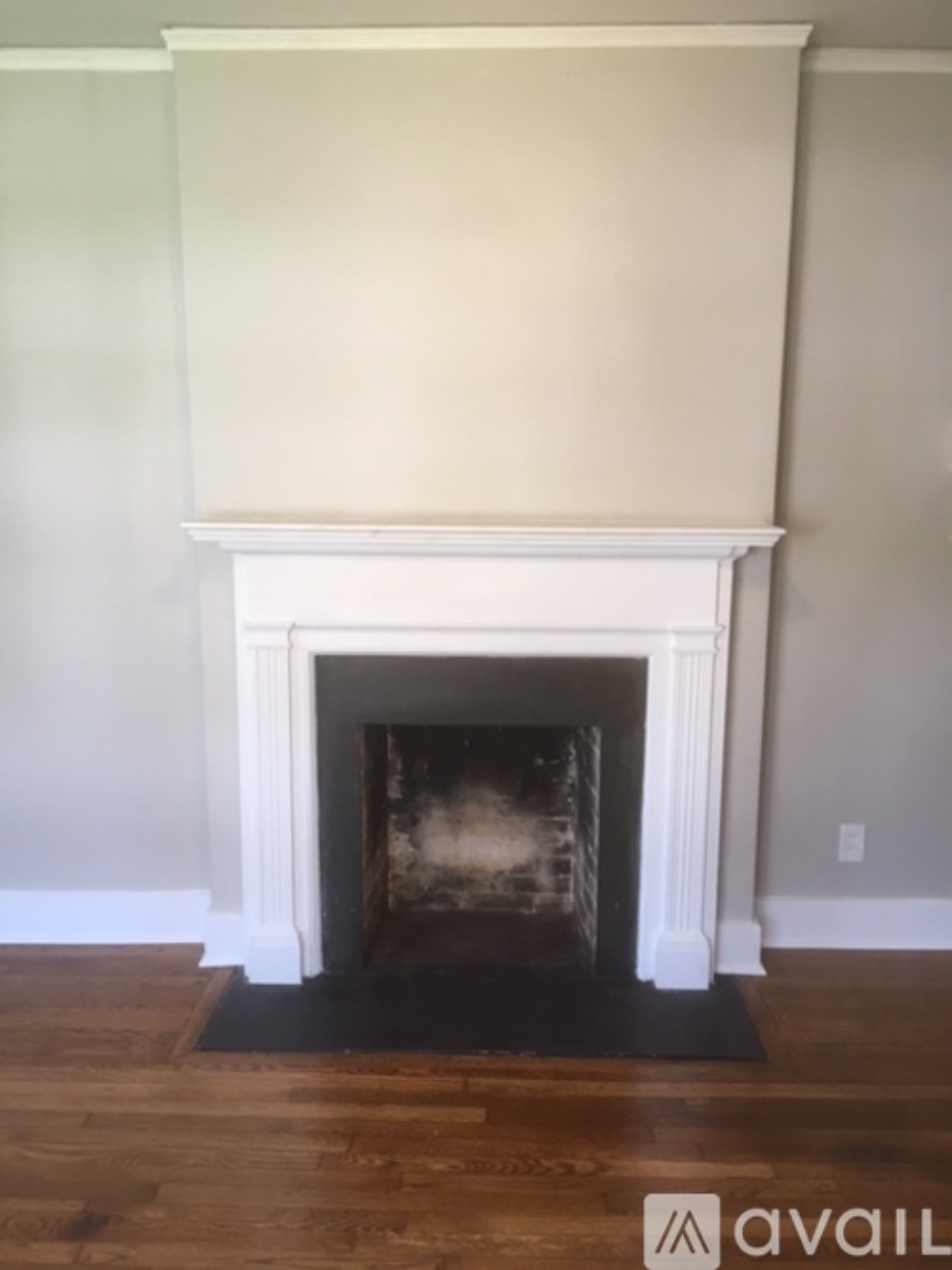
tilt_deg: -11.4
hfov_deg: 48.2
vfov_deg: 61.7
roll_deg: +2.3
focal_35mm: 29
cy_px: 635
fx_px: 1064
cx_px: 476
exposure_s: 1/30
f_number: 2.2
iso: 32
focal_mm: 4.15
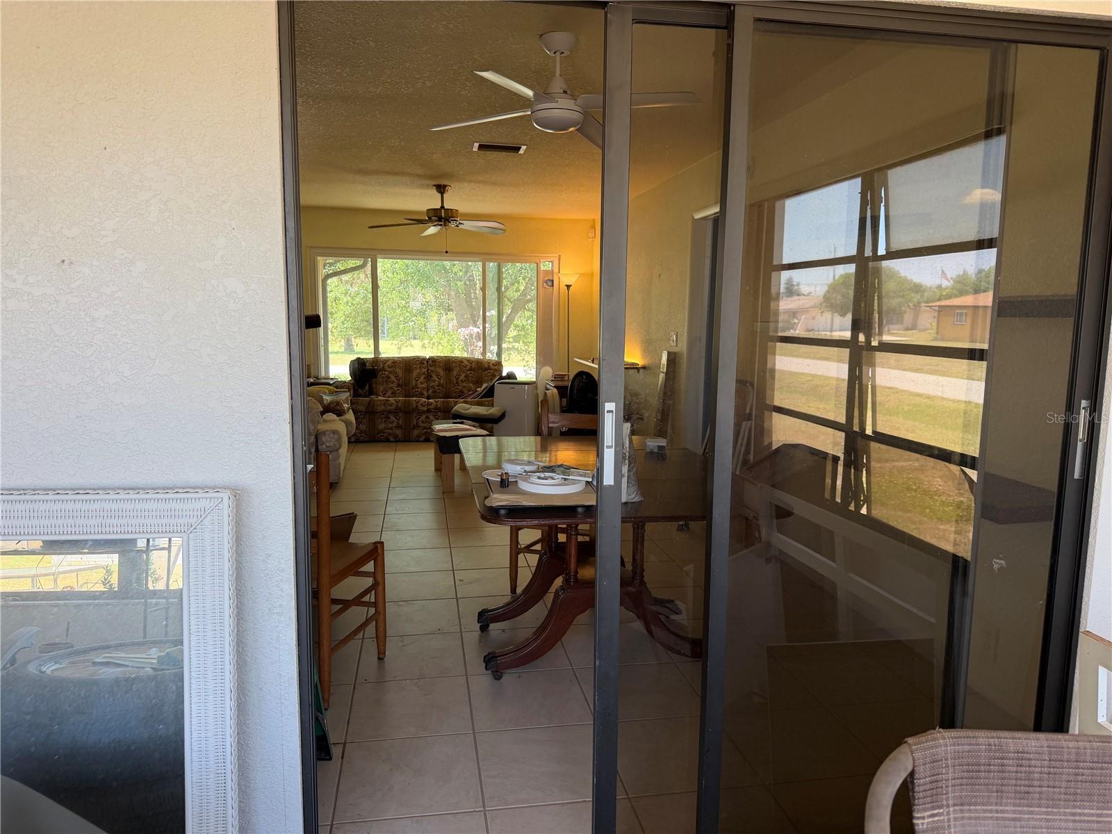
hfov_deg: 71.6
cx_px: 556
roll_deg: -0.6
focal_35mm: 24
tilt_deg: -6.5
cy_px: 417
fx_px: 771
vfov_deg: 56.8
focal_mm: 6.76
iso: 125
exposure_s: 1/121
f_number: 1.78
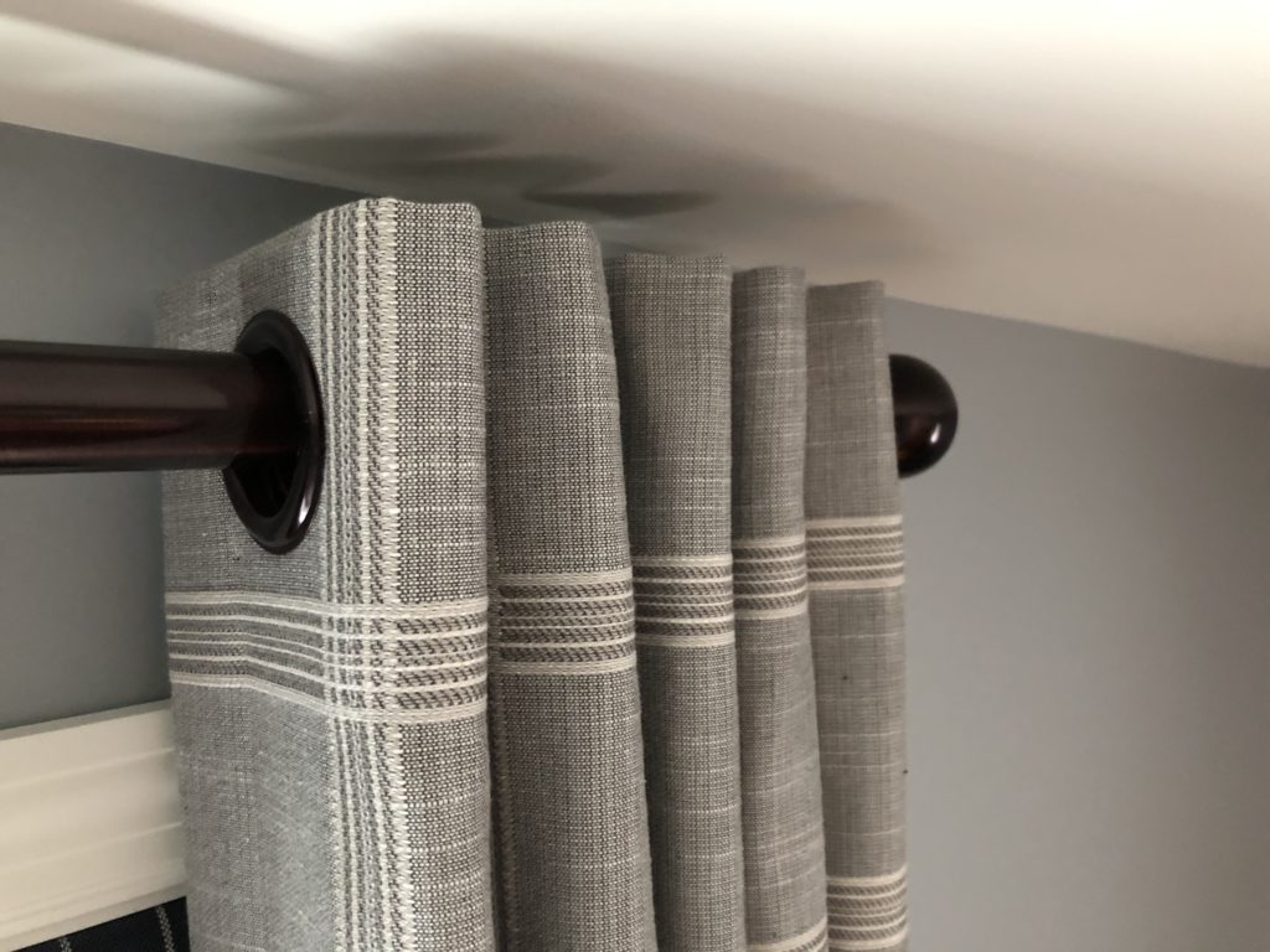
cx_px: 635
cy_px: 476
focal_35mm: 28
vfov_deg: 49.7
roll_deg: +2.2
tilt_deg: +0.7
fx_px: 1027
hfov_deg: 63.4
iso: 100
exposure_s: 1/5
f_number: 1.8
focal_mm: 4
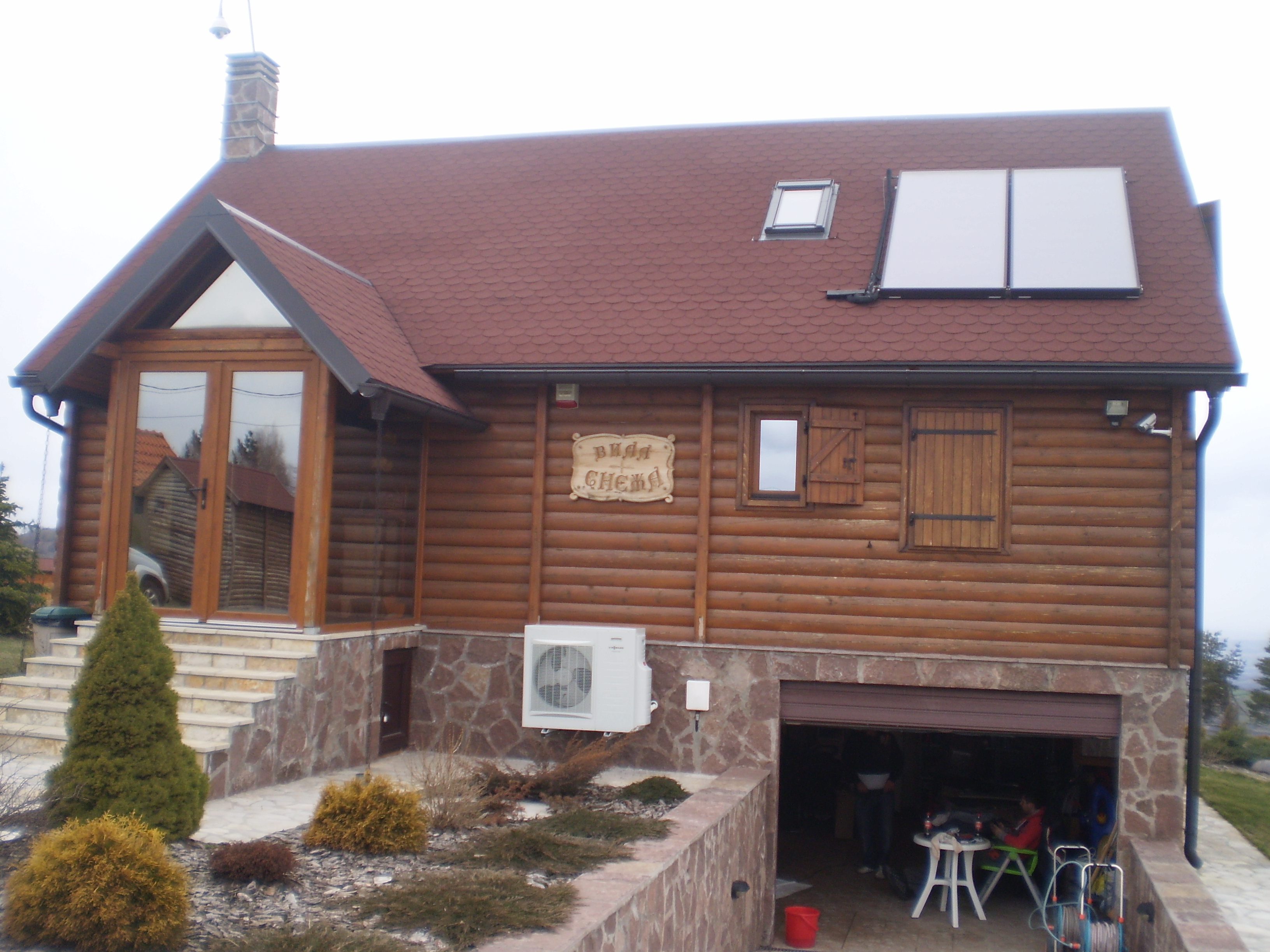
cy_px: 476
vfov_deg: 39.7
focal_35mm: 36
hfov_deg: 51.4
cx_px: 635
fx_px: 1321
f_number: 3.1
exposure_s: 1/160
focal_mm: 6.3
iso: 64
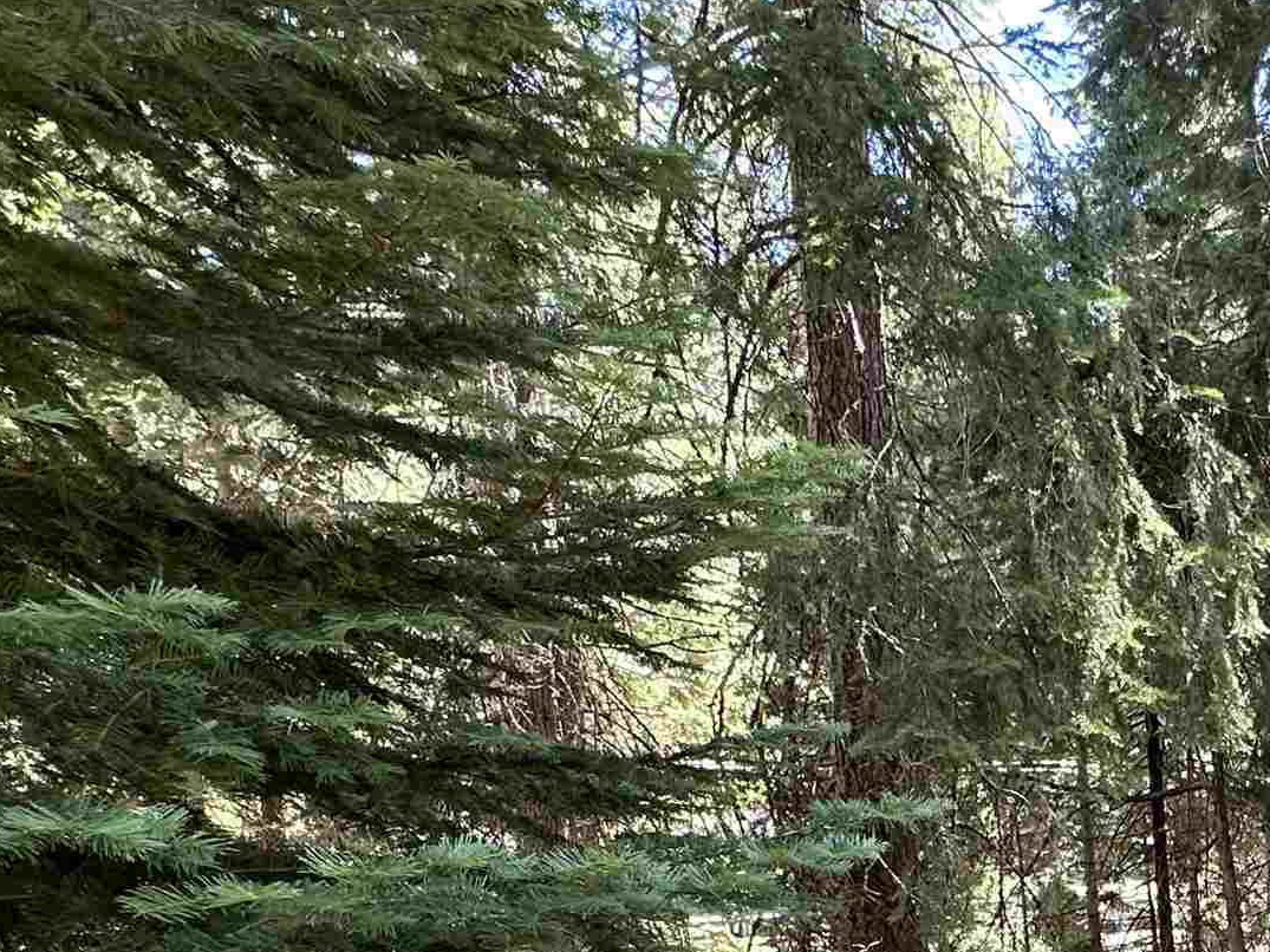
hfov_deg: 41.9
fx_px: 1467
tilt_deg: -13.1
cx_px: 1204
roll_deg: +1.6
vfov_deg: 31.3
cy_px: 1083
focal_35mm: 40
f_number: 2.2
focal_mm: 2.22
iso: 160
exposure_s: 1/99
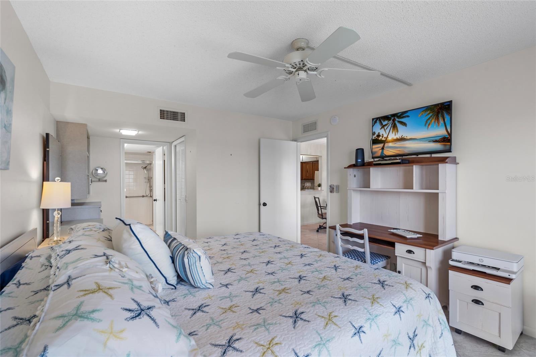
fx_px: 238
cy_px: 178
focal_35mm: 16
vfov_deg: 73.7
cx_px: 268
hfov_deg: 96.7
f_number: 9
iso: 250
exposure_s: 1
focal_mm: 16
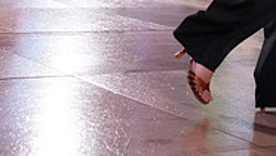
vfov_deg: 9.2
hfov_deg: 17.2
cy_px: -201
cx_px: 284
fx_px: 886
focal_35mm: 121
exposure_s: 1/500
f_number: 4
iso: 2500
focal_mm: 37
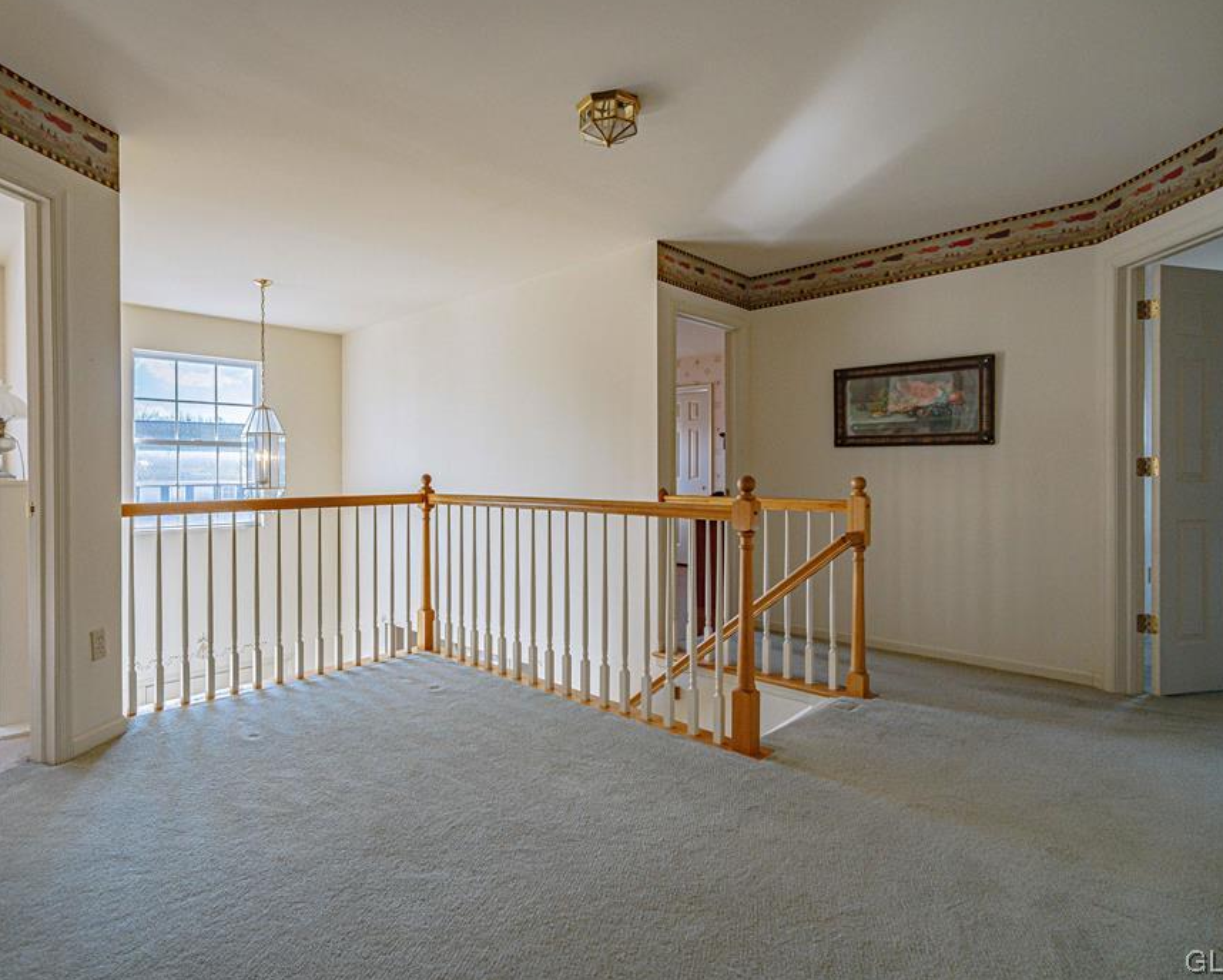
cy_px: 475
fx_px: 688
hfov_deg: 82.4
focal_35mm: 19
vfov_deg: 70.9
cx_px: 497
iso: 1250
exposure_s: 1/6400
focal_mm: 16
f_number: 4
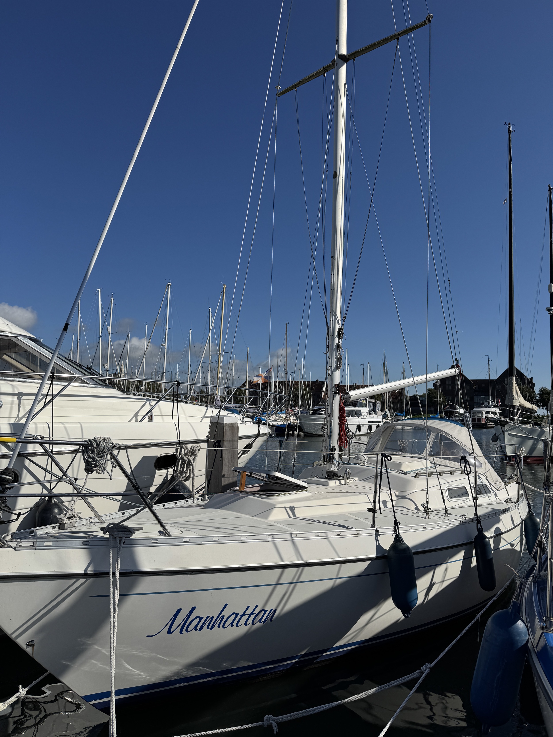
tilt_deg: +5.1
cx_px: 276
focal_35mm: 24
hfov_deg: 56.8
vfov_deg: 71.6
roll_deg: -1.6
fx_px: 511
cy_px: 368
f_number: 1.78
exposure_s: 1/10417
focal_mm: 6.76
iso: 80
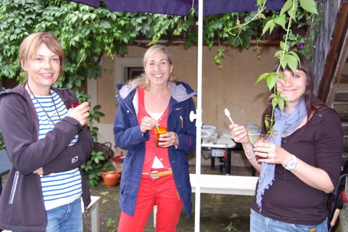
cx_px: 174
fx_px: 377
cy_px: 116
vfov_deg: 34.2
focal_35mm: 39
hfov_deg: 49.6
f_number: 4
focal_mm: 26
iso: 400
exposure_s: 1/60
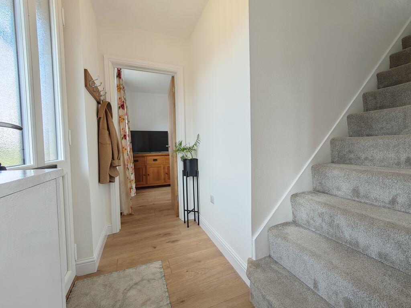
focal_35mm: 14
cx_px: 206
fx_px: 166
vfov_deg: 85.7
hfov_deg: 102.1
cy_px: 154
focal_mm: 2.03
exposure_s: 1/69.7
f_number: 1.8
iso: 100
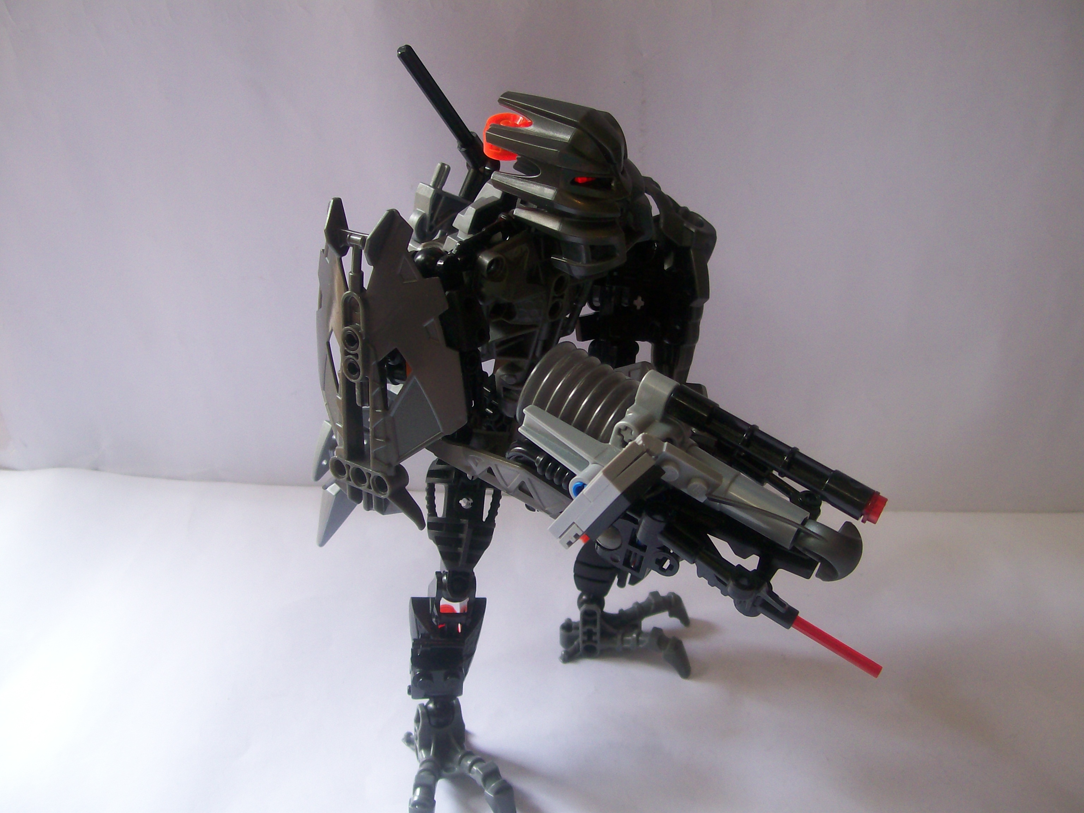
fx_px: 1127
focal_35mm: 36
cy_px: 406
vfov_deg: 39.7
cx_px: 542
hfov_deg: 51.4
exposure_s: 1/69.1
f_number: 2.7
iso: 80
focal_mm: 6
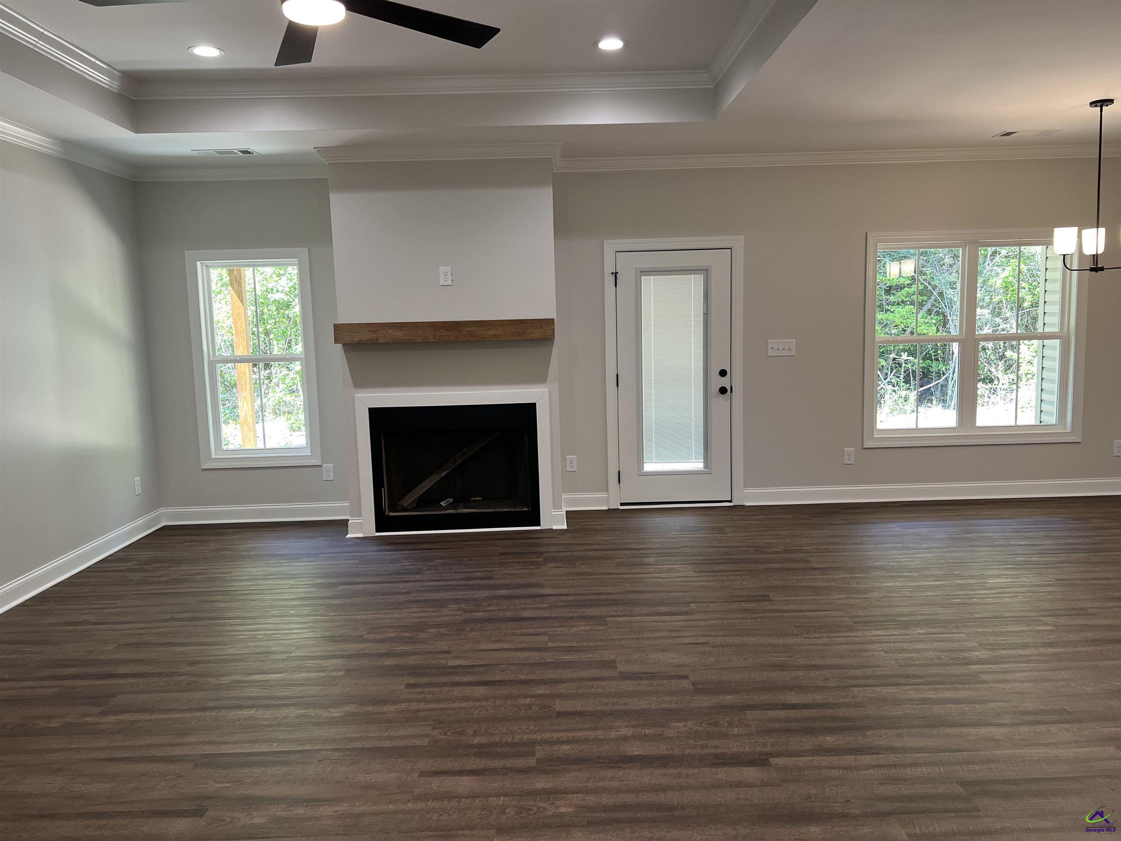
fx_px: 842
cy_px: 420
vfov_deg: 53.1
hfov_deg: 67.3
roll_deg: +1.9
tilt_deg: -7.8
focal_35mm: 26
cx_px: 560
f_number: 1.5
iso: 100
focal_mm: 5.7
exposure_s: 1/120
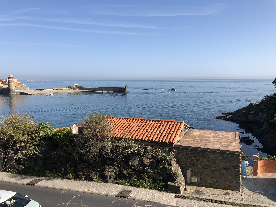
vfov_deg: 49.7
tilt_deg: -5.6
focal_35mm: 28
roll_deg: +1.2
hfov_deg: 63.4
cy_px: 104
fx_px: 223
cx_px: 138
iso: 20
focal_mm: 4
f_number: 1.8
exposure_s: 1/2000
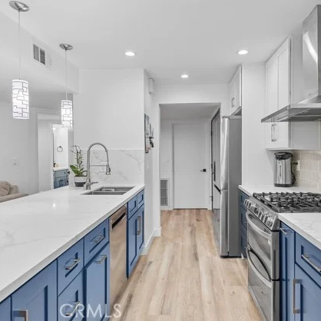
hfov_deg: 60.6
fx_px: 273
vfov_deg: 60.9
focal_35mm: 26
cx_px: 187
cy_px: 158
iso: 320
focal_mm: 20
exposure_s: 1/2
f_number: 9.5
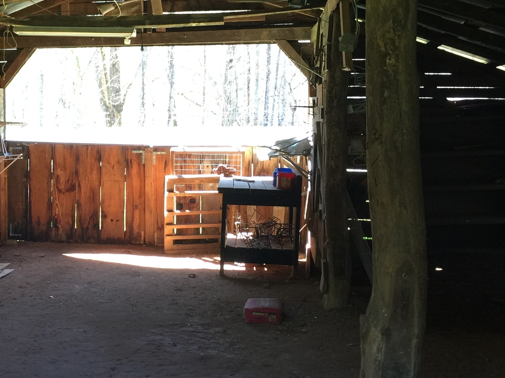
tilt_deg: -4.3
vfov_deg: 27.0
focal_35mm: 54
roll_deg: -1.5
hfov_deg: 34.3
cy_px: 180
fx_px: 788
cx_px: 89
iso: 32
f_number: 2.2
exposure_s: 1/30
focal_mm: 4.15
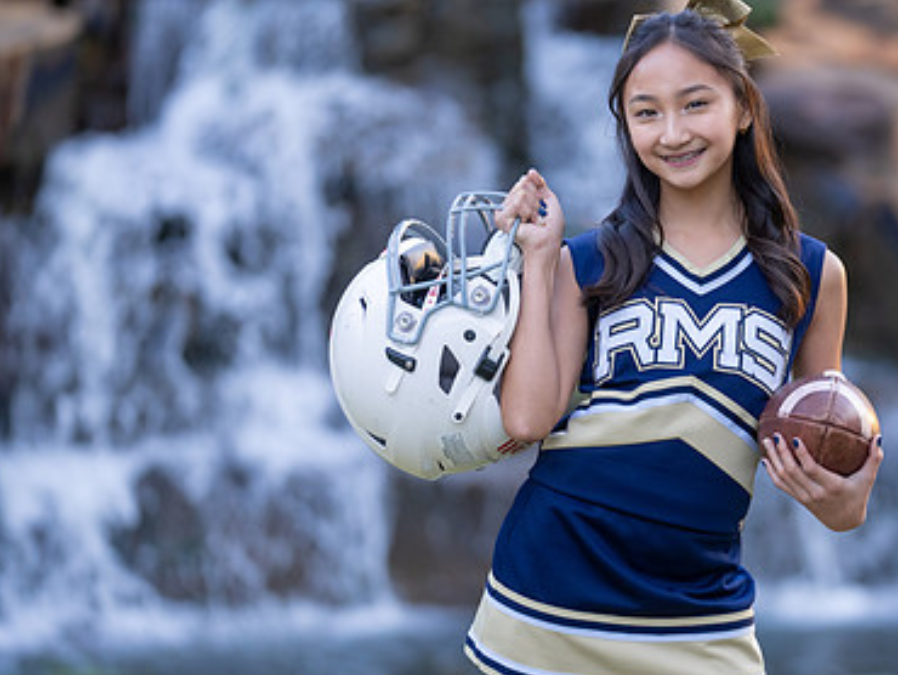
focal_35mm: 232
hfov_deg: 8.5
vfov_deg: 6.4
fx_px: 6022
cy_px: 353
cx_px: 655
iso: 640
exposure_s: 1/320
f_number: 2.8
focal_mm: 154
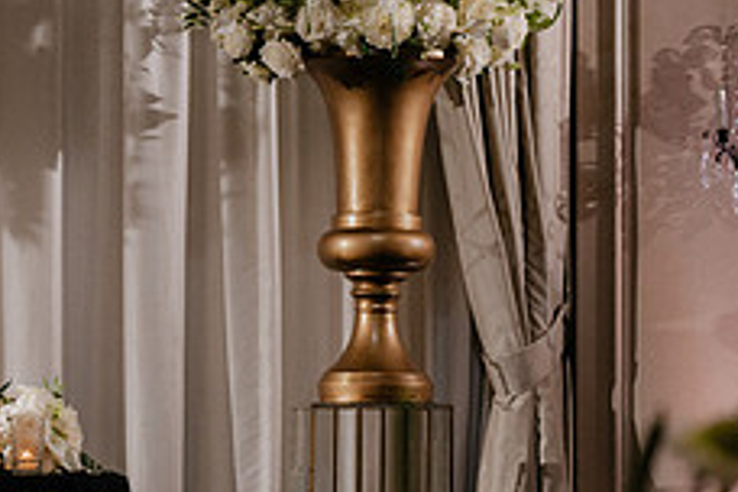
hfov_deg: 15.5
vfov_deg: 10.8
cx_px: -165
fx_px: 2603
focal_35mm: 127
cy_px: 367
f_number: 2.8
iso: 320
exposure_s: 1/125
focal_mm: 50
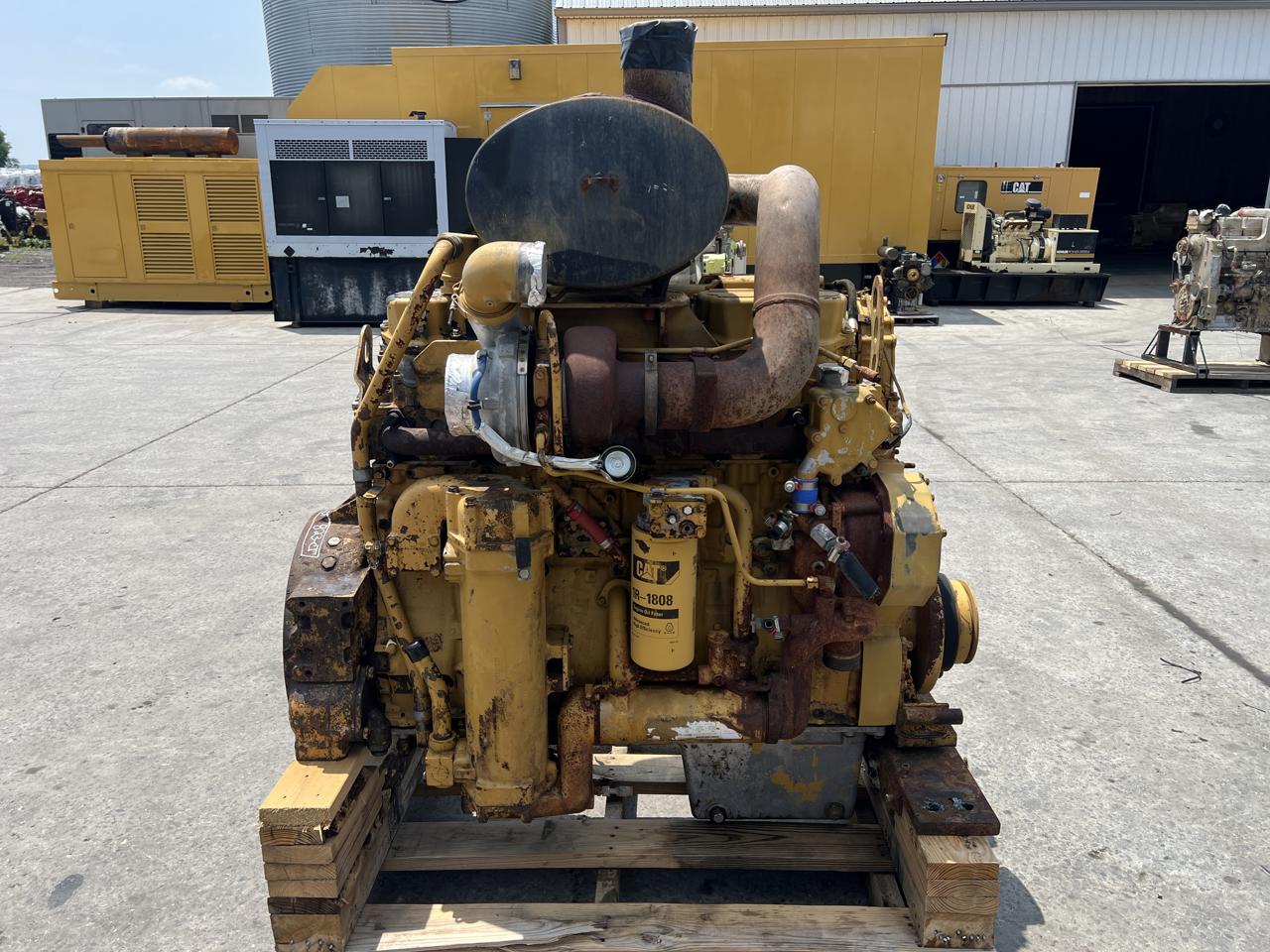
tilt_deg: -17.3
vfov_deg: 53.1
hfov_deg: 67.3
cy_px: 476
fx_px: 954
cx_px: 635
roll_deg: +1.4
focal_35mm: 26
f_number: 1.5
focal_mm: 5.7
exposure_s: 1/3165
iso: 50
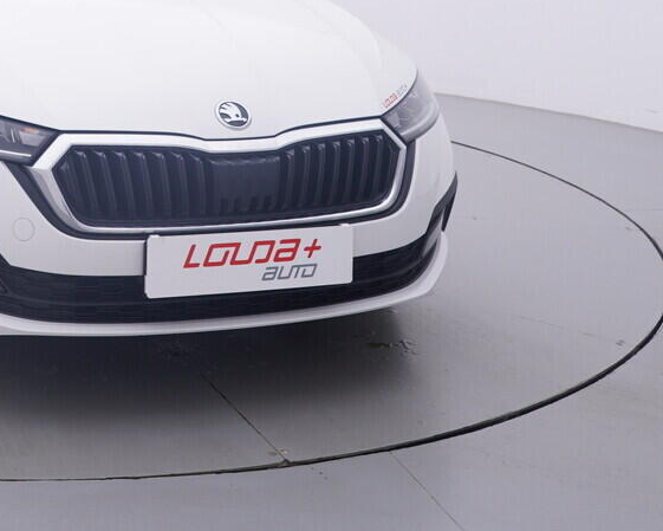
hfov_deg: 32.1
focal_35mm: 54
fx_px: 1064
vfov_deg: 26.2
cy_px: -25
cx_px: 11
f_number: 5
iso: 200
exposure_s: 1/80
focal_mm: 15
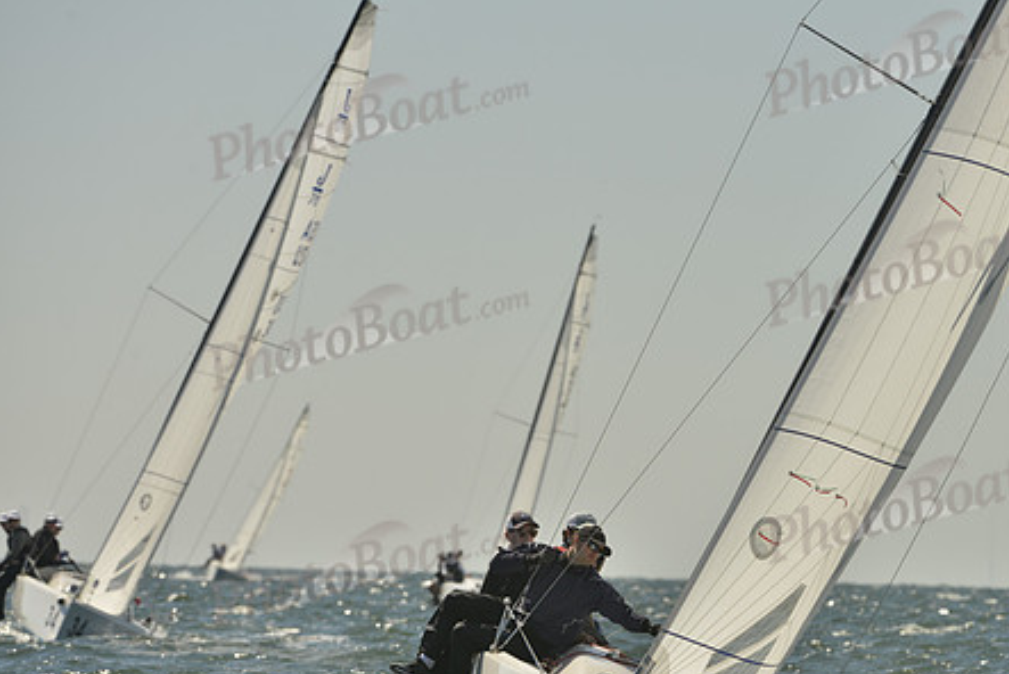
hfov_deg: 4.5
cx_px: 649
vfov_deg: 3.0
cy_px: 418
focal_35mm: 458
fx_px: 12845
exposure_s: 1/1250
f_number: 9
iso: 280
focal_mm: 350
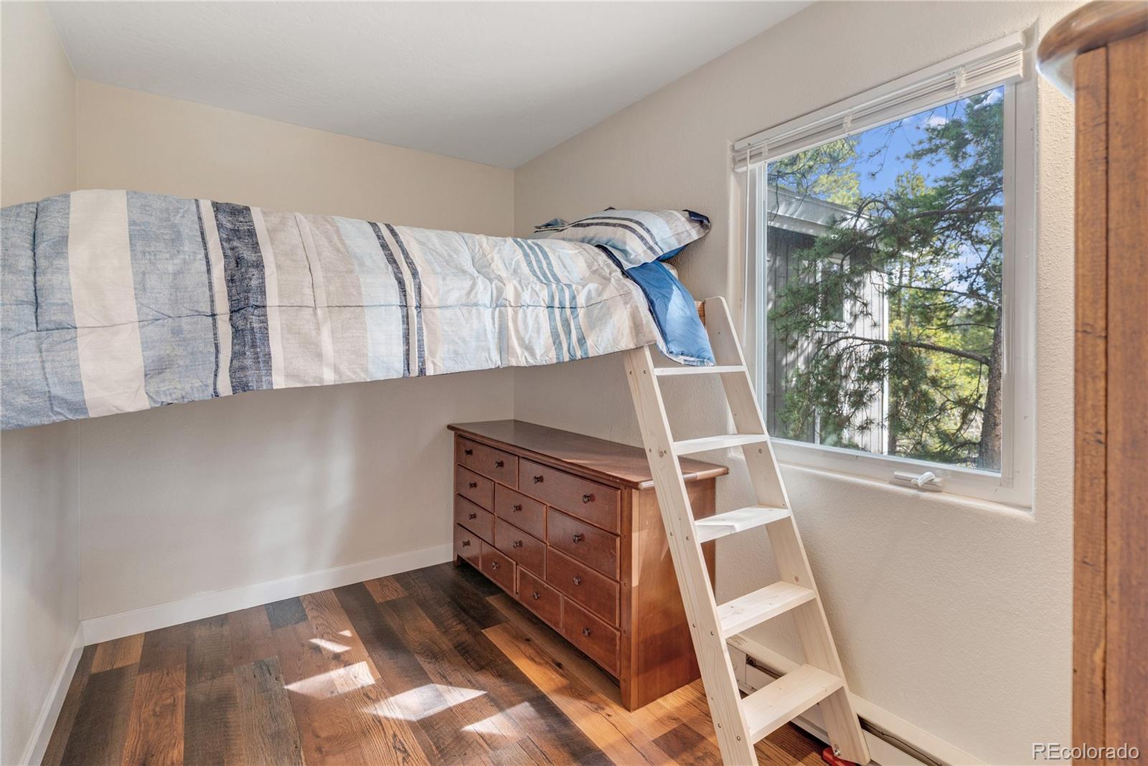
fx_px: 510
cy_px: 383
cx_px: 574
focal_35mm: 16
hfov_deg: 96.7
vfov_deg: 73.8
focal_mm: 16
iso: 400
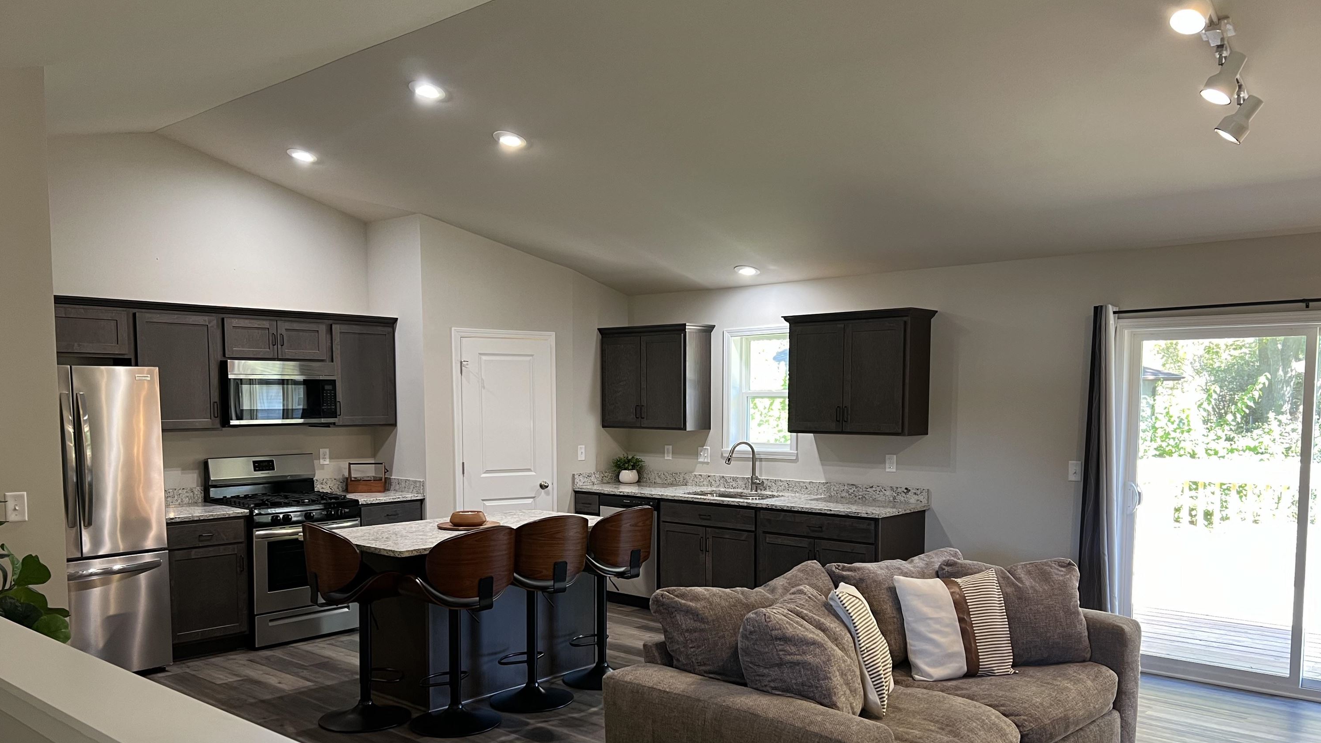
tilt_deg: -6.8
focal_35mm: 29
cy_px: 471
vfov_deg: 39.9
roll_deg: -0.5
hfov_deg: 66.1
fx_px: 1016
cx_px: 673
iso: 125
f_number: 1.5
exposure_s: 1/60
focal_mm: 5.7
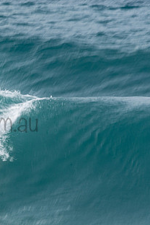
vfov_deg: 1.5
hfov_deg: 1.0
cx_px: -38
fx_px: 8356
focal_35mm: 1337
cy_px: 115
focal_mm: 480
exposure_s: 1/25
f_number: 22
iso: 100
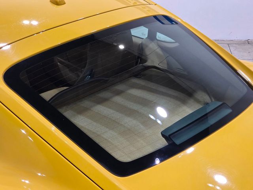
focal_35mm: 69
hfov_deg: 28.2
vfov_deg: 21.3
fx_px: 504
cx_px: 126
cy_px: 95
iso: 160
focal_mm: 7.9
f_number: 2.4
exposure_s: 1/120
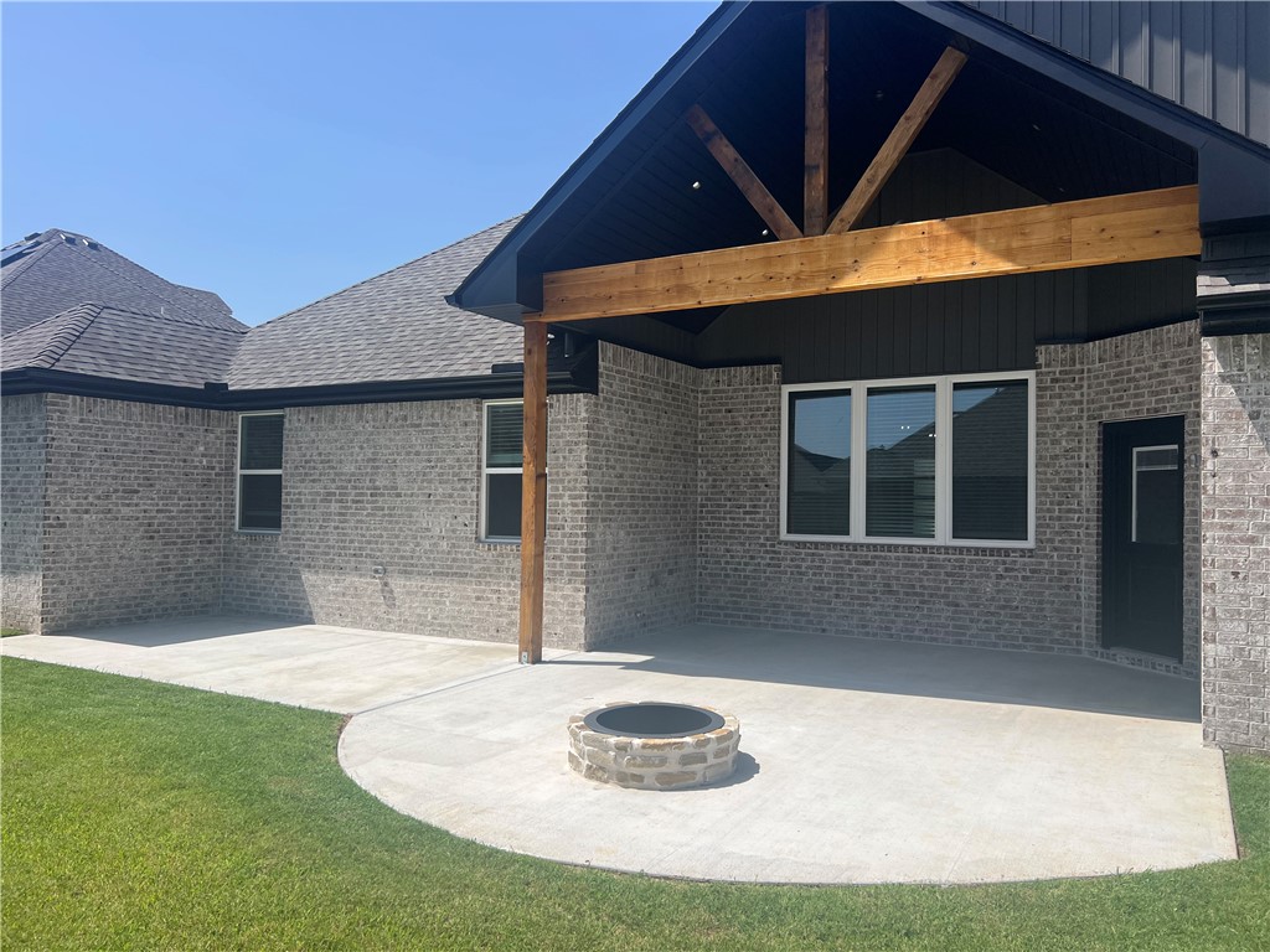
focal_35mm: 26
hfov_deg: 67.3
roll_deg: -0.4
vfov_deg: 53.1
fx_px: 954
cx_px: 635
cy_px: 476
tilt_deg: +1.3
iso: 50
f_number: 1.5
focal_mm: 5.7
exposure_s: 1/5076
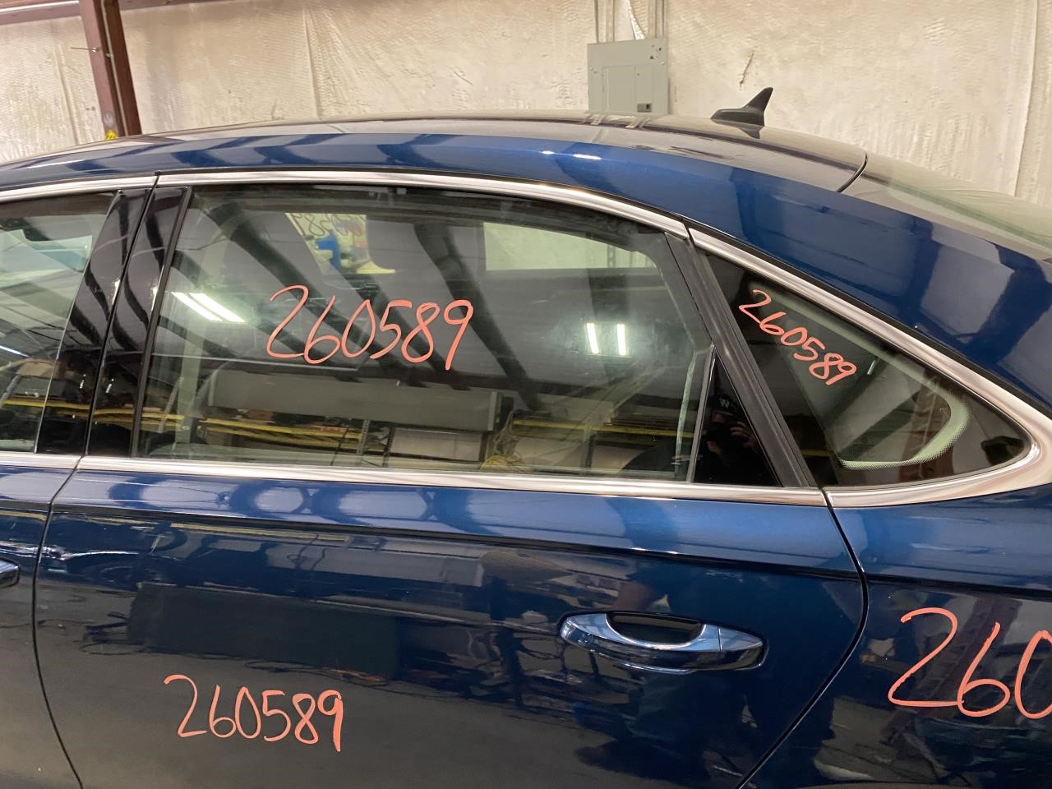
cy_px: 394
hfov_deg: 67.3
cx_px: 526
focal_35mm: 26
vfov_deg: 53.1
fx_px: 790
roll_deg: +4.5
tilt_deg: -15.5
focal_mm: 4.25
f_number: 1.8
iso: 400
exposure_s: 1/60
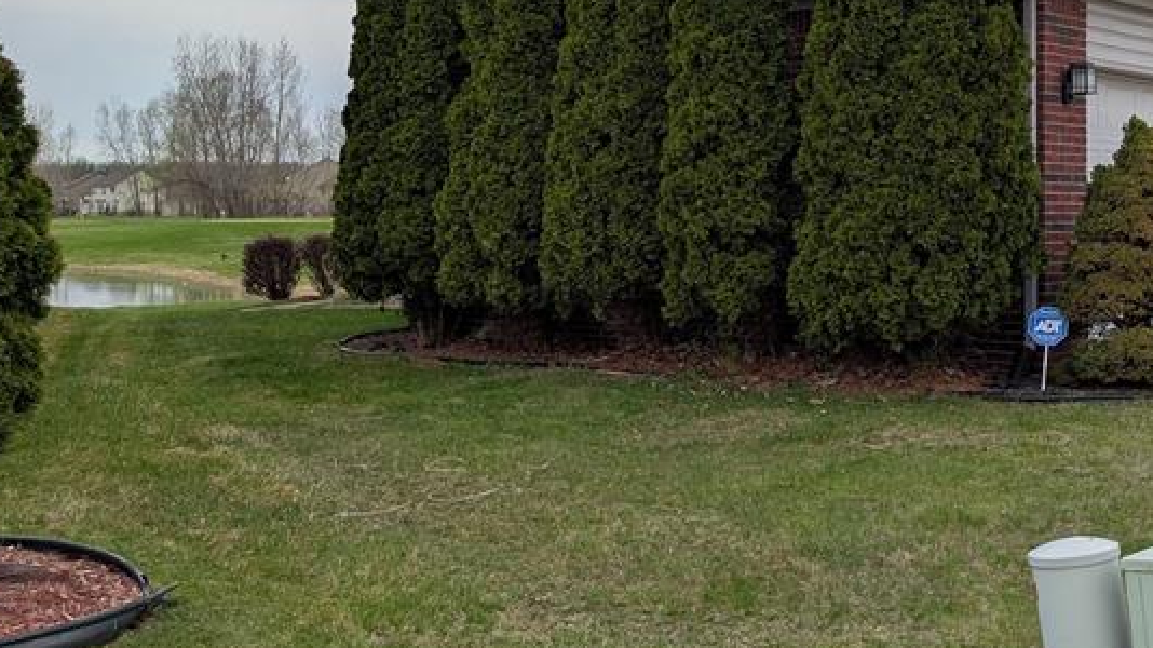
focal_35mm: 50
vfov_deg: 23.7
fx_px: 1528
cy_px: 162
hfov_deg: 39.9
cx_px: 896
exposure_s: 1/330
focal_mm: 6.9
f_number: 1.68
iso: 20
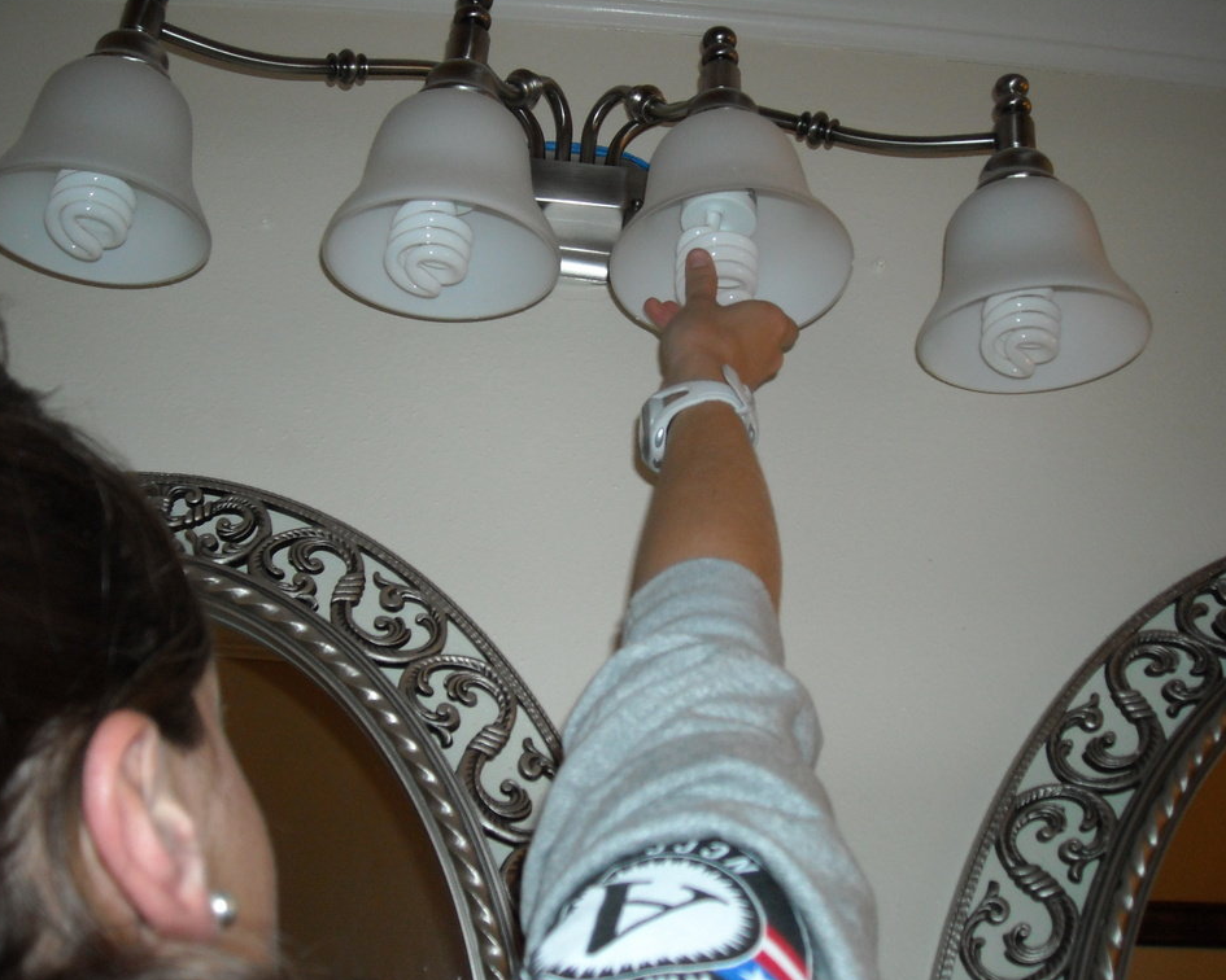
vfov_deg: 40.1
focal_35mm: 37
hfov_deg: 49.1
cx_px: 605
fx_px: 1343
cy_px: 489
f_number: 2.8
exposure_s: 1/60
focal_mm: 5.7
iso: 200
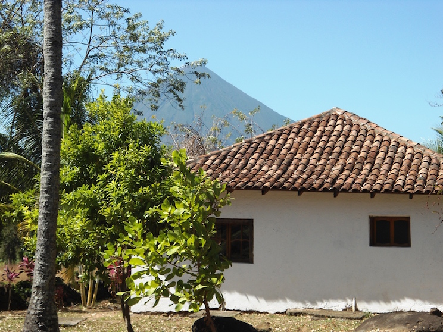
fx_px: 947
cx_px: 222
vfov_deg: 19.9
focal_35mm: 74
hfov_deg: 26.3
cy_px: 166
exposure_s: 1/400
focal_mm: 13.2
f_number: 4.7
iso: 80
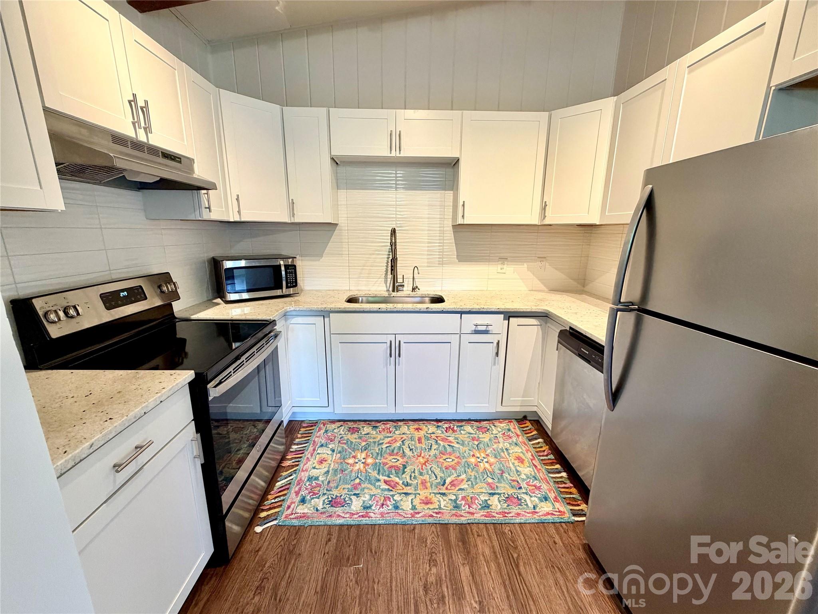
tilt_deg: -13.4
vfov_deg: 85.7
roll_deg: +0.2
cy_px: 307
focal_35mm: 14
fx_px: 331
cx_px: 409
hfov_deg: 102.1
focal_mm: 2.22
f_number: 2.2
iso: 250
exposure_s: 1/120
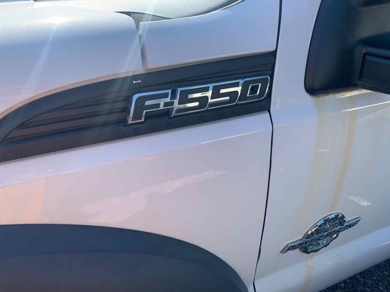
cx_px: 195
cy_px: 146
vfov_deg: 53.0
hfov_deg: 67.3
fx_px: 293
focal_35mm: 26
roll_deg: -1.2
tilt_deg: -29.9
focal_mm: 4.25
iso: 25
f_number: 1.8
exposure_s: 1/696
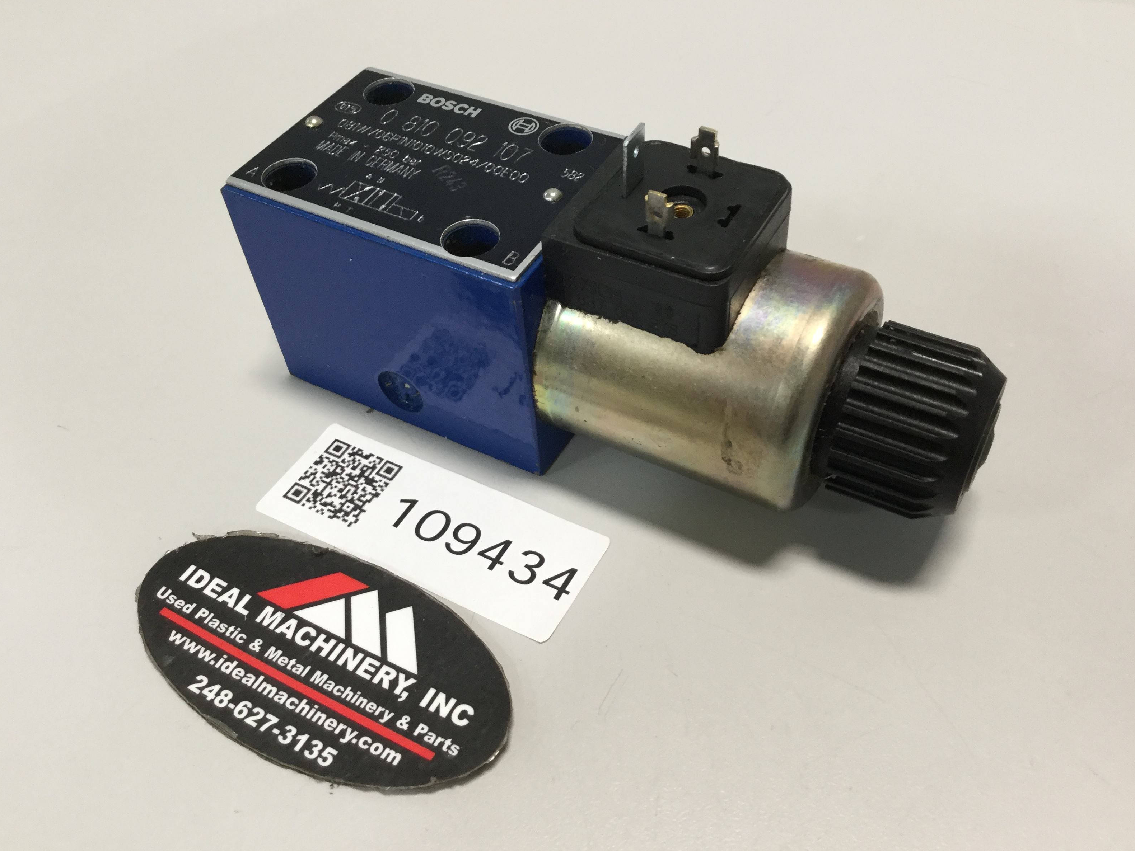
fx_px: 1049
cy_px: 430
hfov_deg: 56.8
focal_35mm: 32
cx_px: 565
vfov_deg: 44.2
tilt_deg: -49.2
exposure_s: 1/30
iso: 64
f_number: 2.4
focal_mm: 3.3
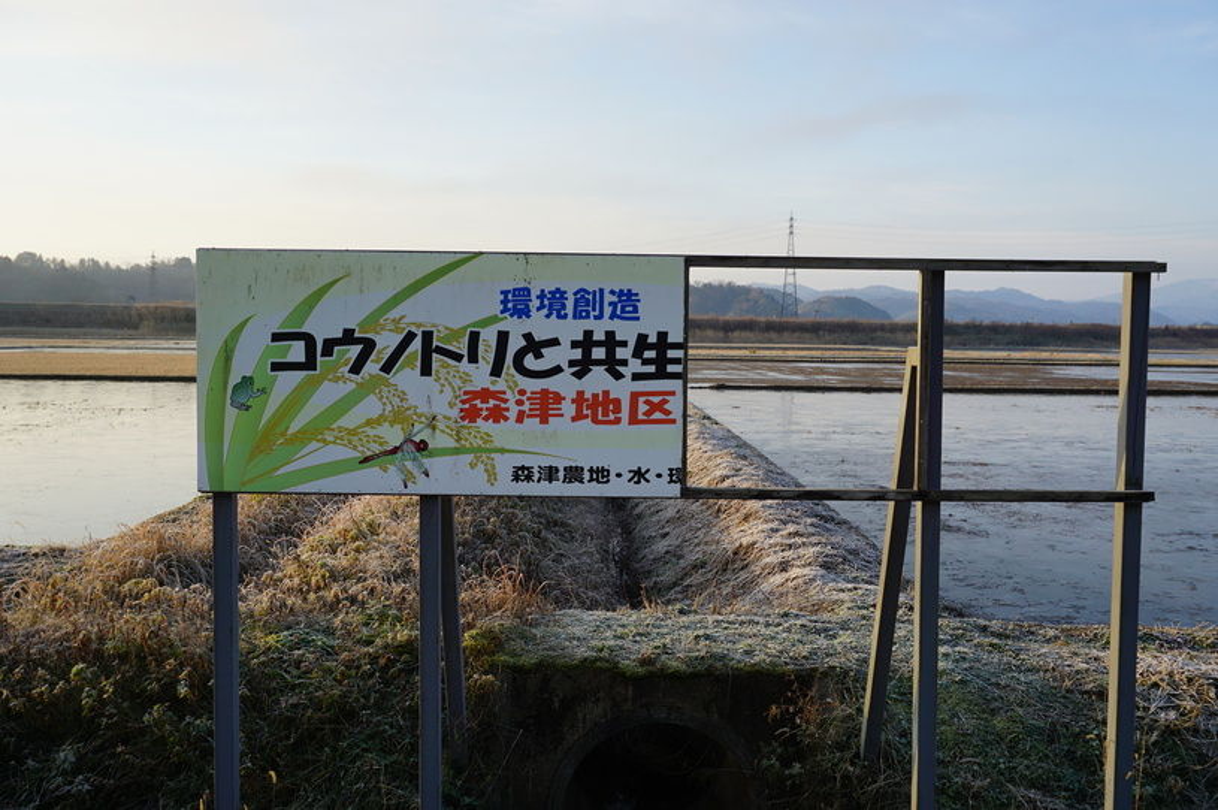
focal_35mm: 33
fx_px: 1116
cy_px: 405
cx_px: 609
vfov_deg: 39.9
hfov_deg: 57.3
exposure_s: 1/80
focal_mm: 22
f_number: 8
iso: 100
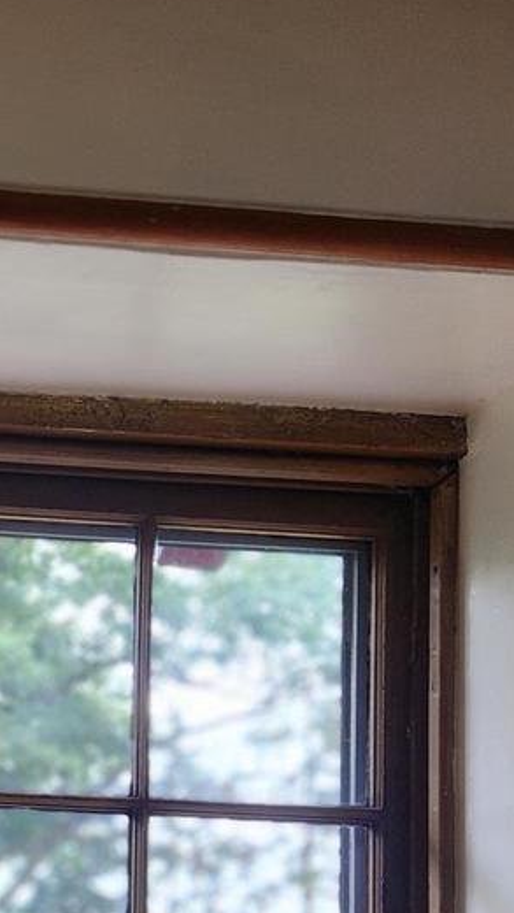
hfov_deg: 15.1
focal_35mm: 74
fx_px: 1791
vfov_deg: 26.7
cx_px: -254
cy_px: 957
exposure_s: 1/120
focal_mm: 5.4
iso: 40
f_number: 1.8
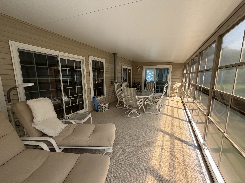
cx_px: 122
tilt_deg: -8.1
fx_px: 99
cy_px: 92
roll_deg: +0.3
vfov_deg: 85.7
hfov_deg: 102.1
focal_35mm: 14
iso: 125
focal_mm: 2.22
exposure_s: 1/121
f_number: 2.2
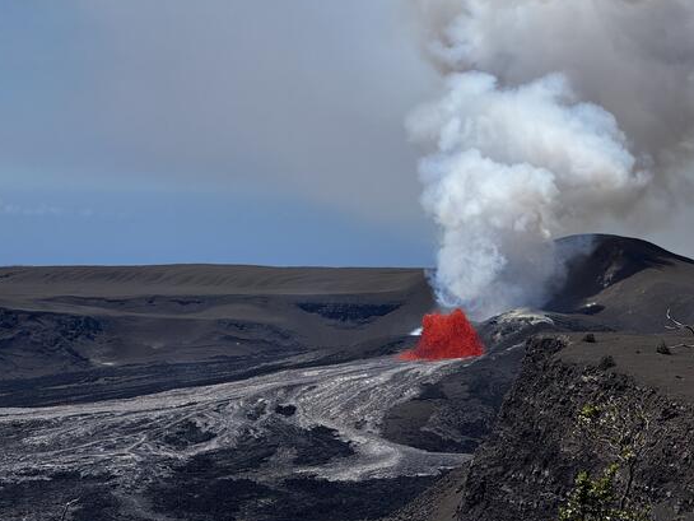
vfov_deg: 11.2
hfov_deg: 14.9
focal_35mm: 132
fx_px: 2647
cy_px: 275
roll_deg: -0.7
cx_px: 334
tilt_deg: -2.9
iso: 50
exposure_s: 1/3058
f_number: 2.8
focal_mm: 15.66
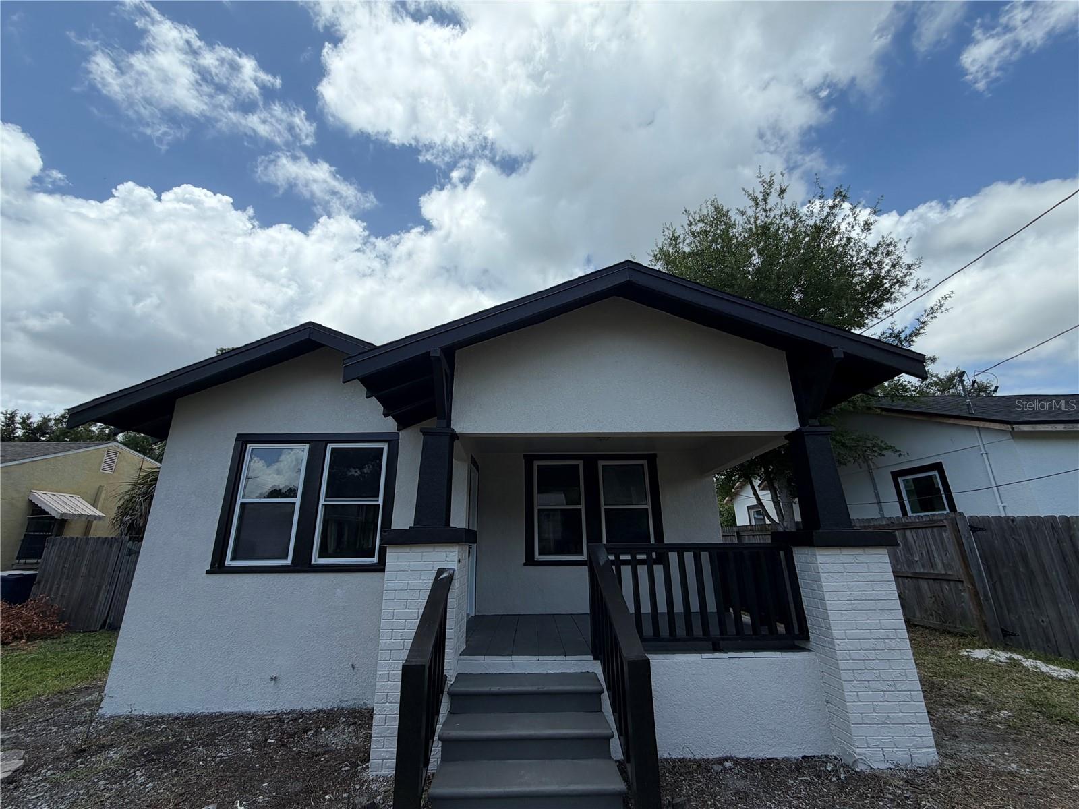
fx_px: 436
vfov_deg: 85.7
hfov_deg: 102.1
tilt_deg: +16.6
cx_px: 540
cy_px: 404
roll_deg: +1.1
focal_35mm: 14
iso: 20
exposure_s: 1/1105
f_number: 2.2
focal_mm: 2.22
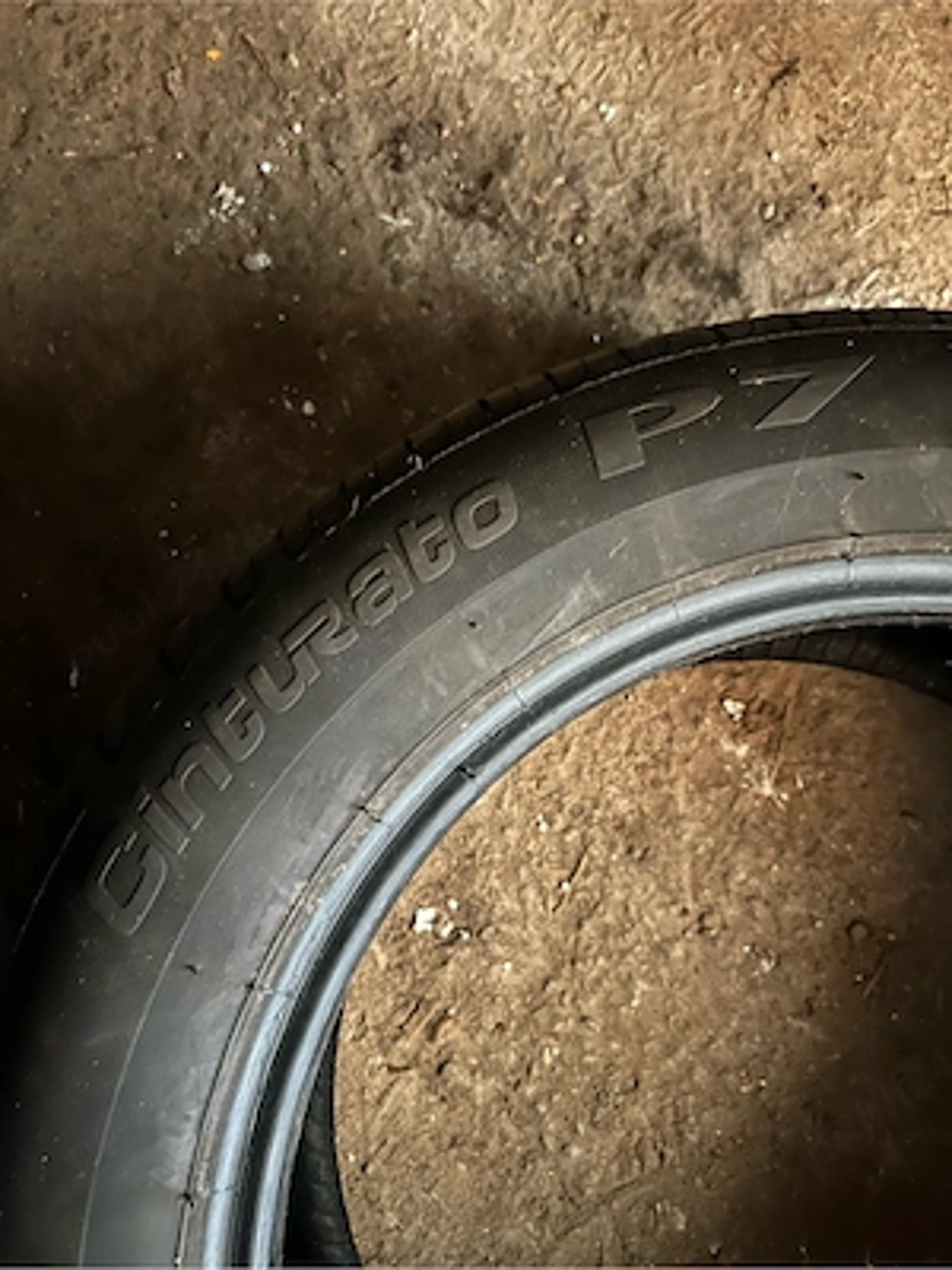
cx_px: 476
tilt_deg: -82.7
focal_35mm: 26
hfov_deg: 53.1
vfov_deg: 67.3
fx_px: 953
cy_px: 635
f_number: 1.5
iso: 800
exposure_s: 1/9
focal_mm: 5.7
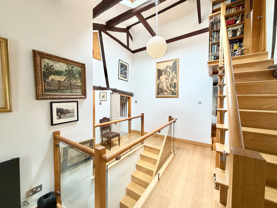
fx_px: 112
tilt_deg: -2.1
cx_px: 138
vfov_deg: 85.7
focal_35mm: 14
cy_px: 104
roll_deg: -0.7
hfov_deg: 102.1
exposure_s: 1/100
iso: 125
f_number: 2.2
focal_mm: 2.22
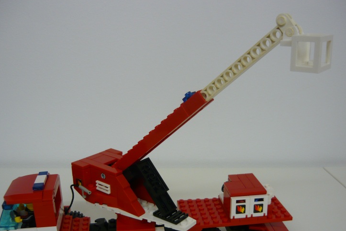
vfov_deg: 34.9
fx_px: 365
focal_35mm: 38
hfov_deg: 50.7
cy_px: 140
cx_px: 180
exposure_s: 1/30
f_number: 2.8
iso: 125
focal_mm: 5.5
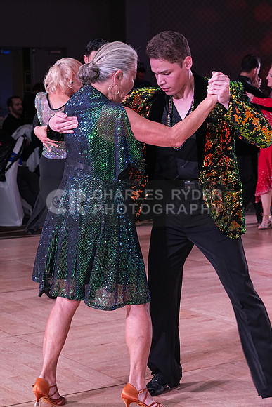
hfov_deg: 15.2
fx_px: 1019
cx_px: 136
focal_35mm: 90
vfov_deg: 22.6
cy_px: 204
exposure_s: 1/320
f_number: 5.6
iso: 2500
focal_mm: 60
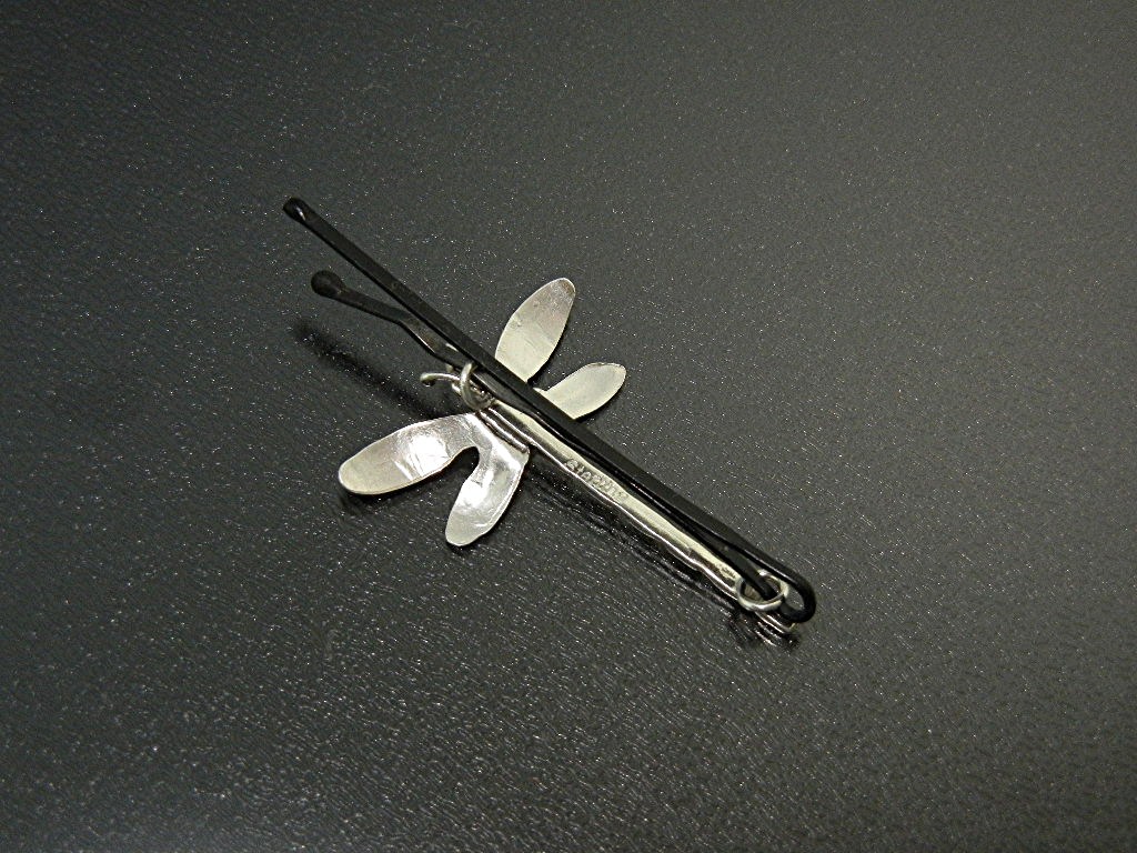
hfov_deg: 32.7
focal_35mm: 59
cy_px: 426
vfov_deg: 24.8
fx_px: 1938
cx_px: 568
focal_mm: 10.6
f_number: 8
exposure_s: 1/30
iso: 556
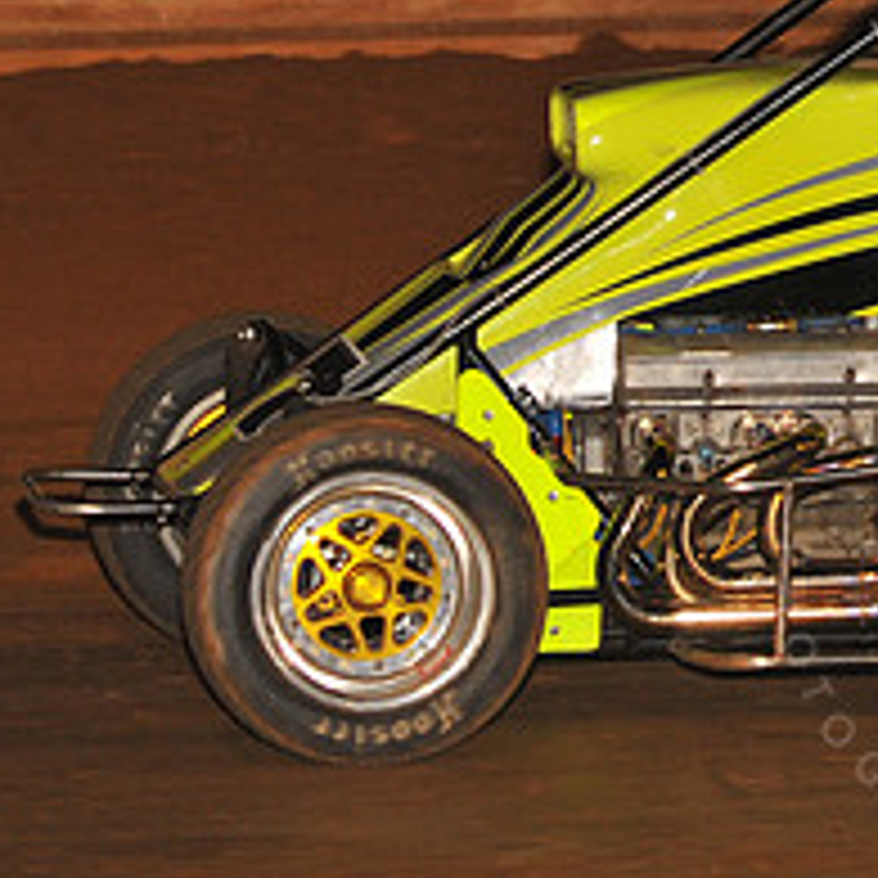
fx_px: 12311
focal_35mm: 429
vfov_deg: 4.1
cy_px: 164
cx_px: 1045
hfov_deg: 4.1
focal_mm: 170
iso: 1000
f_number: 6.3
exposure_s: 1/320
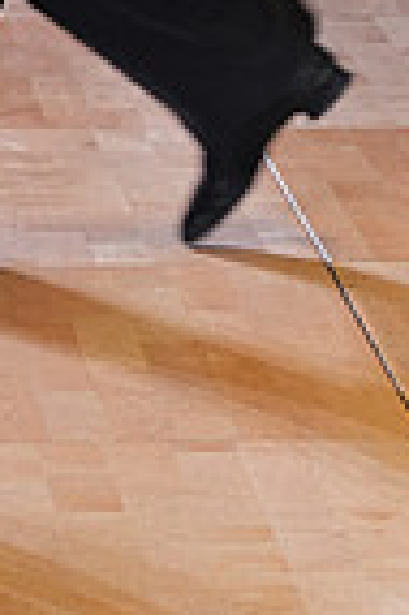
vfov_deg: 4.8
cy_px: -563
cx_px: -321
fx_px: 7294
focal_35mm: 427
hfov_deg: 3.2
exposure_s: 1/250
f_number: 4.5
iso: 1600
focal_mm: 105
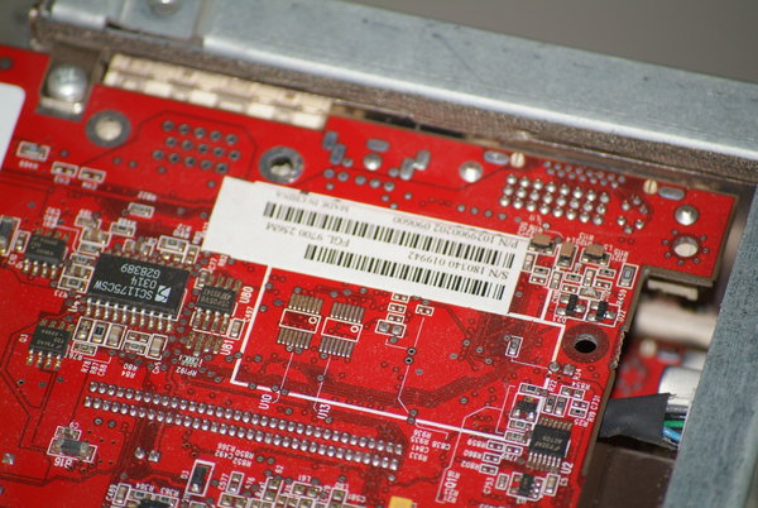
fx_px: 6010
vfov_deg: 4.8
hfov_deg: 7.2
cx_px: 379
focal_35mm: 285
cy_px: 254
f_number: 5.6
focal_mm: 190
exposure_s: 1/90
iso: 400
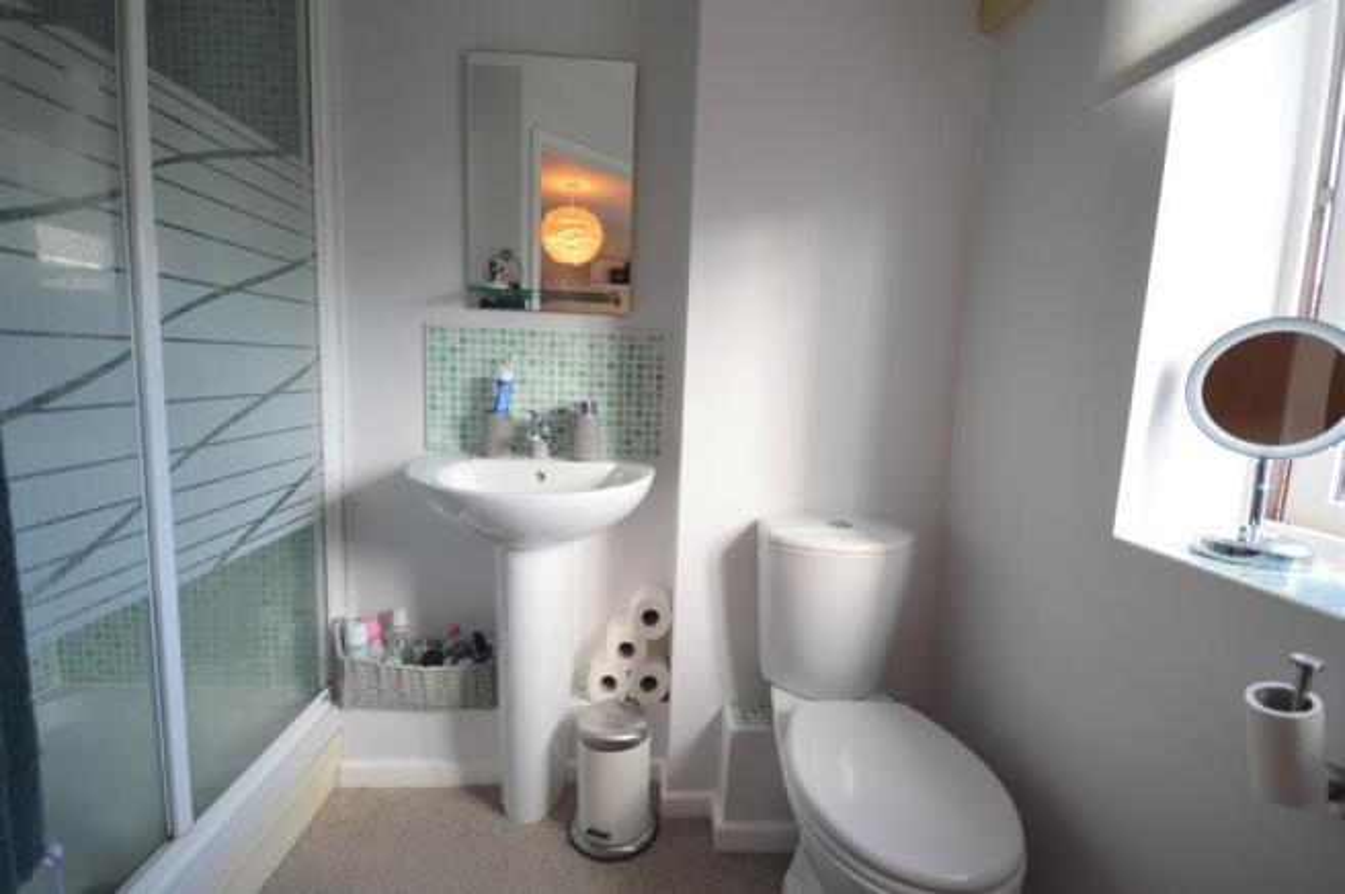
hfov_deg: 100.4
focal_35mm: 15
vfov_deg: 77.2
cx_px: 672
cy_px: 447
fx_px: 560
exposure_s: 1/60
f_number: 4
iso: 400
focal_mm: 10
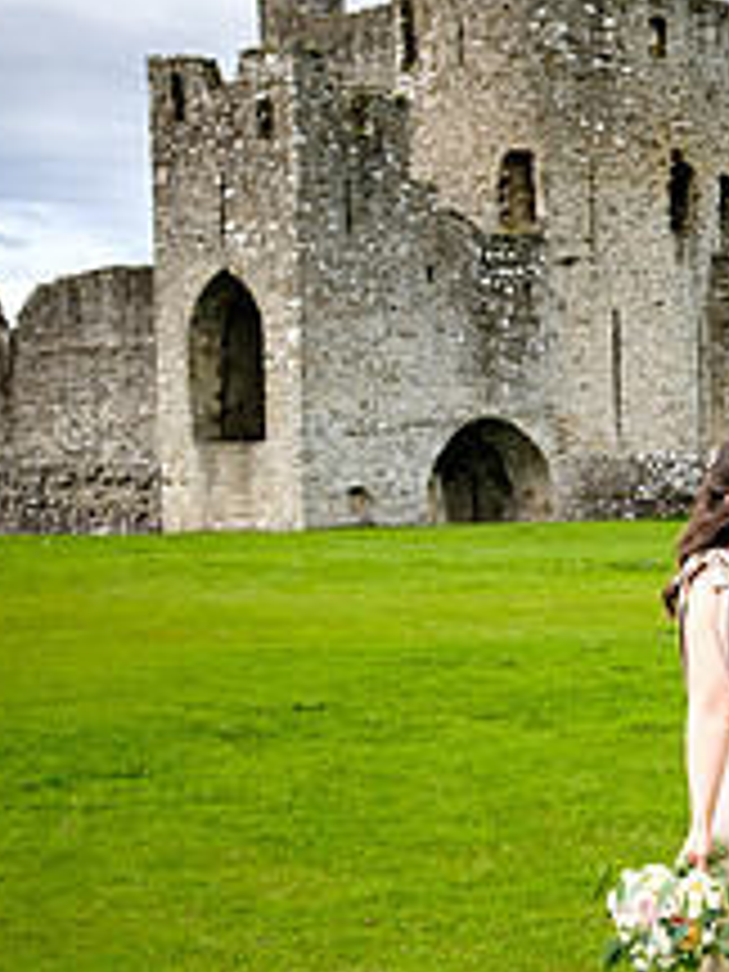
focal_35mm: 64
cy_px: 601
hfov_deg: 19.1
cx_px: 1191
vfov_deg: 30.2
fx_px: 1797
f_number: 3.6
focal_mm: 16
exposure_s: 1/1000
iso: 200
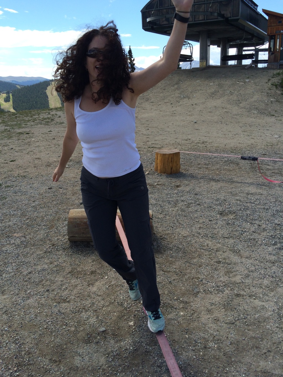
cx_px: 142
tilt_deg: -18.3
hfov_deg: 48.2
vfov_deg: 61.7
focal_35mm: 29
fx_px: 316
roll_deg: +7.5
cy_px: 188
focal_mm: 4.15
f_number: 2.2
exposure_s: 1/1172
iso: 32
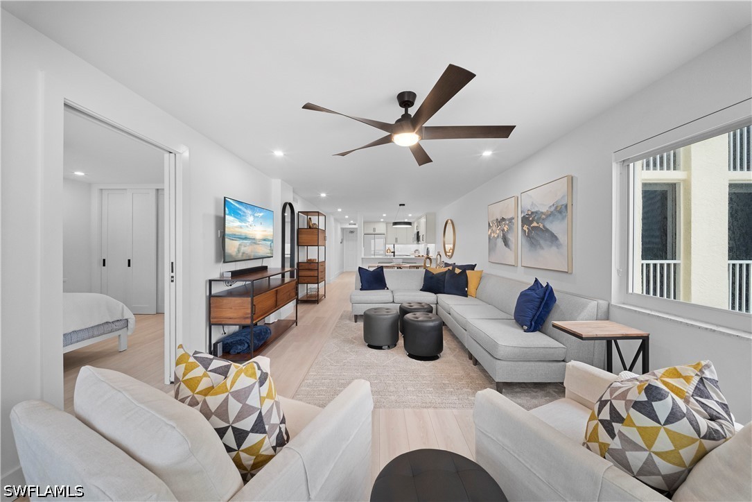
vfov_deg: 90.0
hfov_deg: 112.6
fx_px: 251
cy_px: 251
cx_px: 376
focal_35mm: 12
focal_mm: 12
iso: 2000
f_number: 11
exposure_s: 1/30
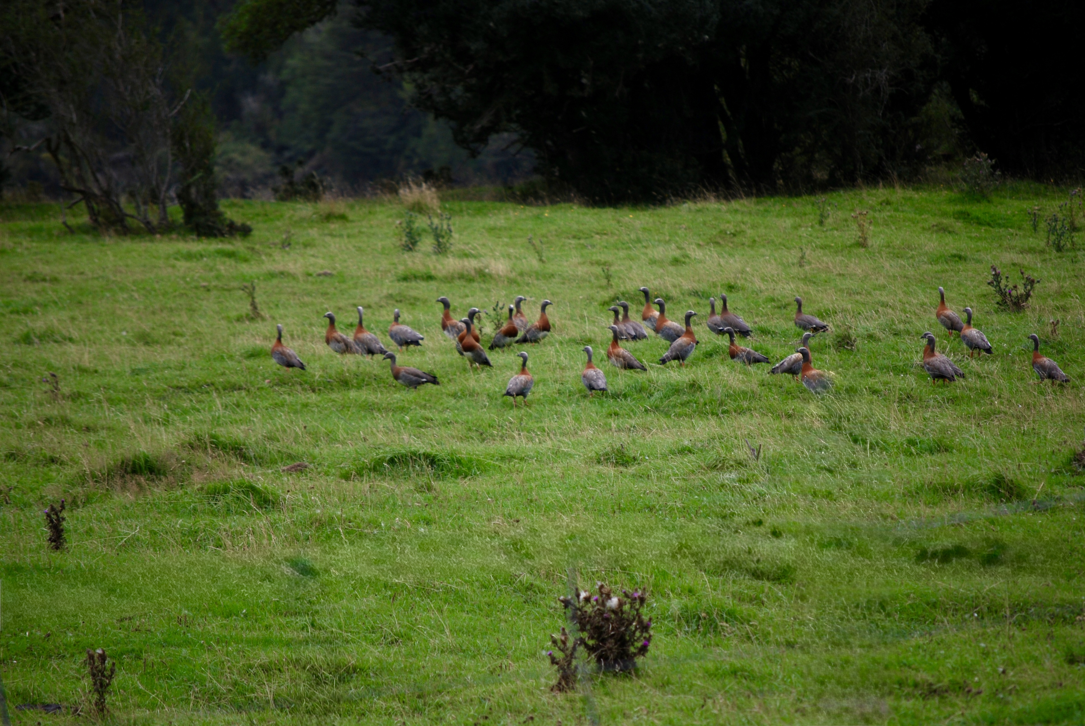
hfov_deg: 6.9
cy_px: 363
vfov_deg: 4.6
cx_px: 542
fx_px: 9052
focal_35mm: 300
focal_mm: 200
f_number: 5.6
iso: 200
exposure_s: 1/500
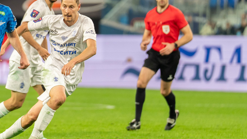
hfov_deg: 4.1
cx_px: 22
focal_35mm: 527
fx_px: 3452
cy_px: 16
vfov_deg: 2.3
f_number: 2.8
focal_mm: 200
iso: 1000
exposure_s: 1/1000
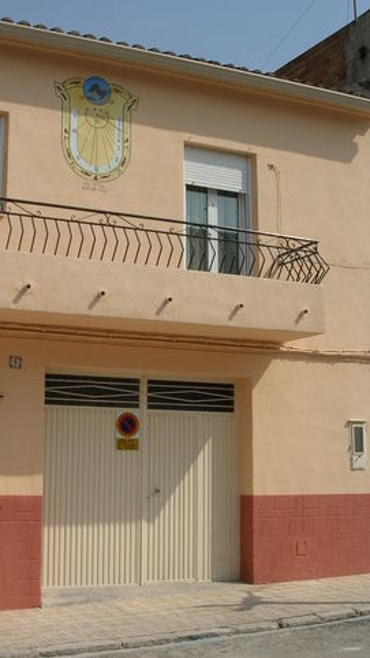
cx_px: 137
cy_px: 330
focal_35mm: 51
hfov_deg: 23.4
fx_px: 890
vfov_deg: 40.6
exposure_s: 1/472
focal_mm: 7.1
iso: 50
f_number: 6.1
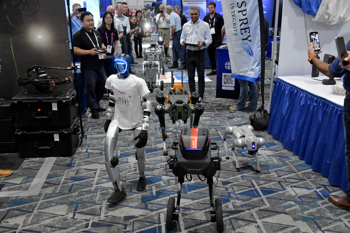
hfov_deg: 53.1
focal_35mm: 36
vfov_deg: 36.9
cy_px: 116
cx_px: 175
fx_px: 350
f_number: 7.1
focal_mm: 36
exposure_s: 1/160
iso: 6400
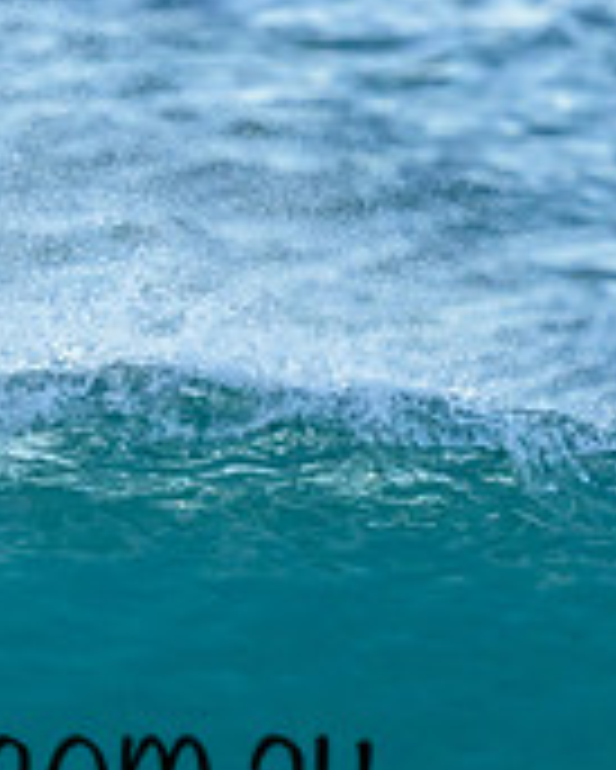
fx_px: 69058
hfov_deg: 0.5
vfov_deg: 0.6
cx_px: -336
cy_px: 585
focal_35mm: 3033
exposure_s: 1/1250
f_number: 6.3
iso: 2800
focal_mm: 800
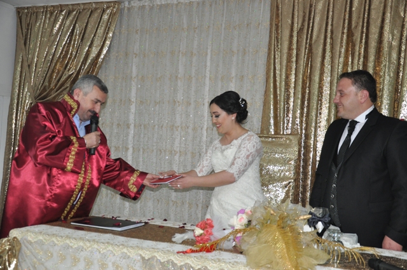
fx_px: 508
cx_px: 204
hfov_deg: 43.7
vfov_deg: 29.8
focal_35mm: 45
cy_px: 135
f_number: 4.2
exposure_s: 1/60
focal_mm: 30
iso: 800
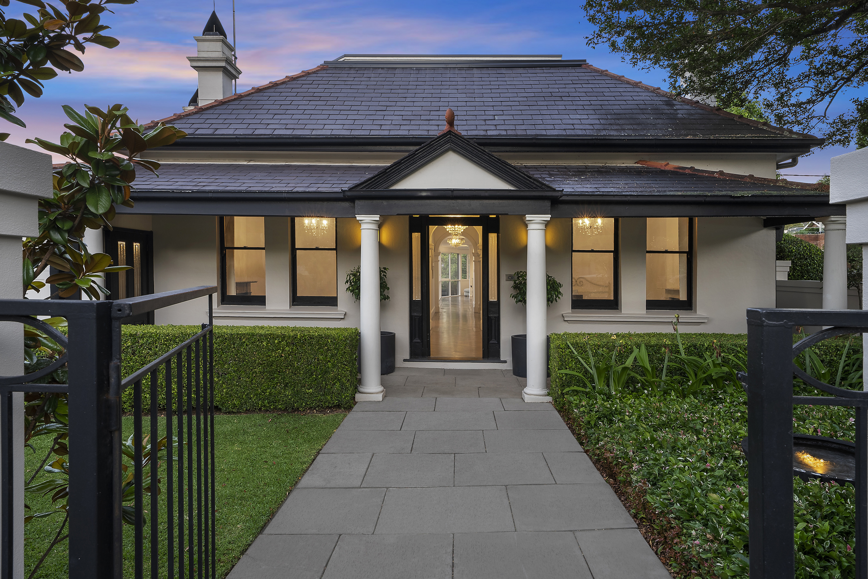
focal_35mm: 22
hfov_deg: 78.6
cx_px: 434
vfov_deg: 57.3
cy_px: 290
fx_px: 531
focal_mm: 22
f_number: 11
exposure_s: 1/4
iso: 320
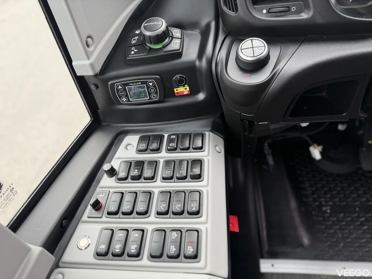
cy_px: 140
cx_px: 186
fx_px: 258
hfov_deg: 71.6
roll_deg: +15.3
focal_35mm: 24
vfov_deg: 56.8
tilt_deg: -43.5
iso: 125
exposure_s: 1/121
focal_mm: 6.76
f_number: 1.78
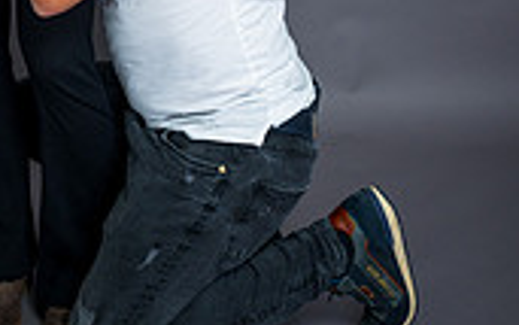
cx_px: 135
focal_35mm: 94
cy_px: -179
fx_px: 1330
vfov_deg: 13.1
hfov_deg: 21.9
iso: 200
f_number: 6.3
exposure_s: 1/125
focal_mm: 35
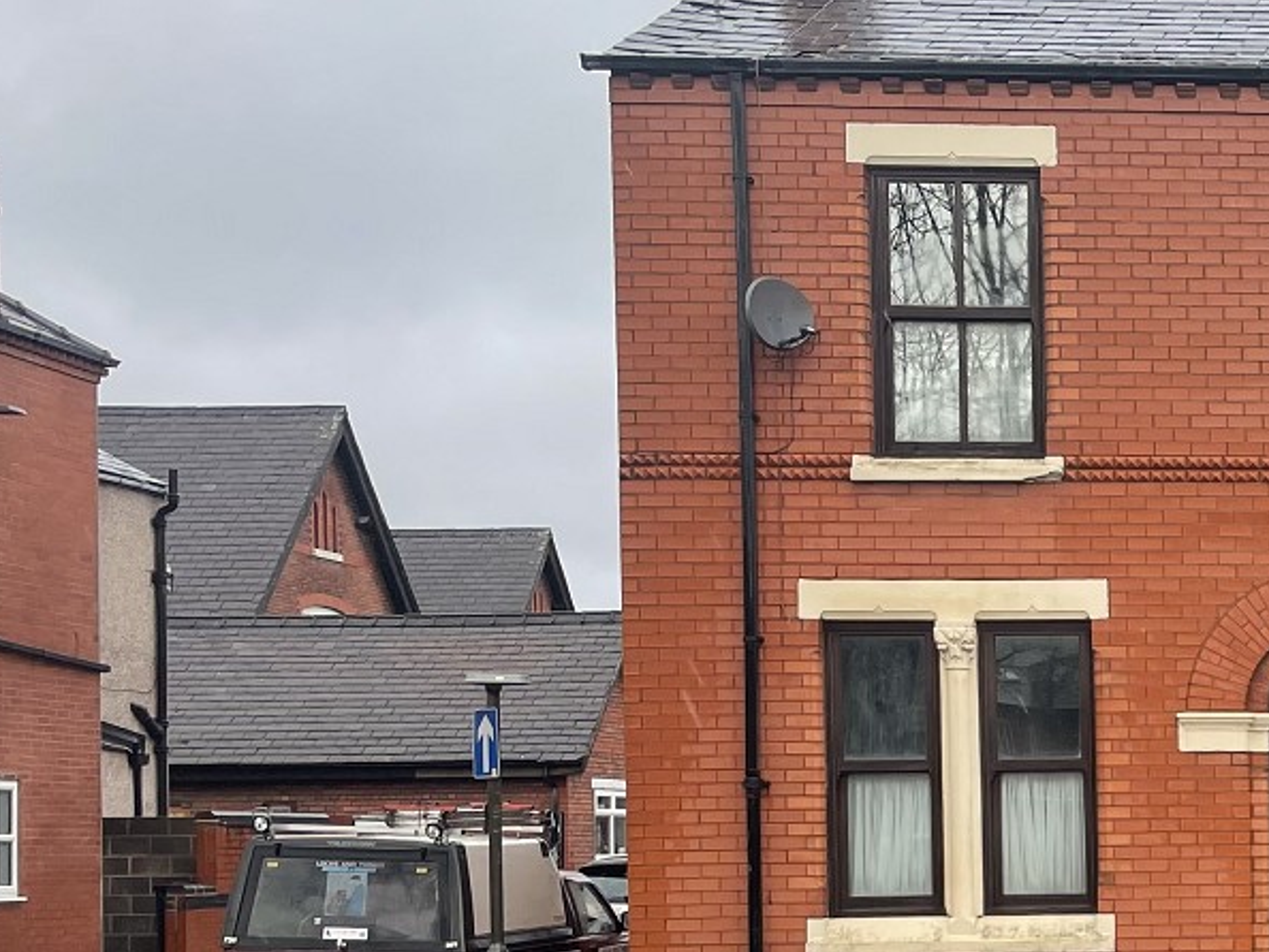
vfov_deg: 20.6
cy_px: 869
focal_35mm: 70
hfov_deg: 24.0
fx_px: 2567
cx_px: 1694
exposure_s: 1/418
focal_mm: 4.2
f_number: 1.6
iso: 32
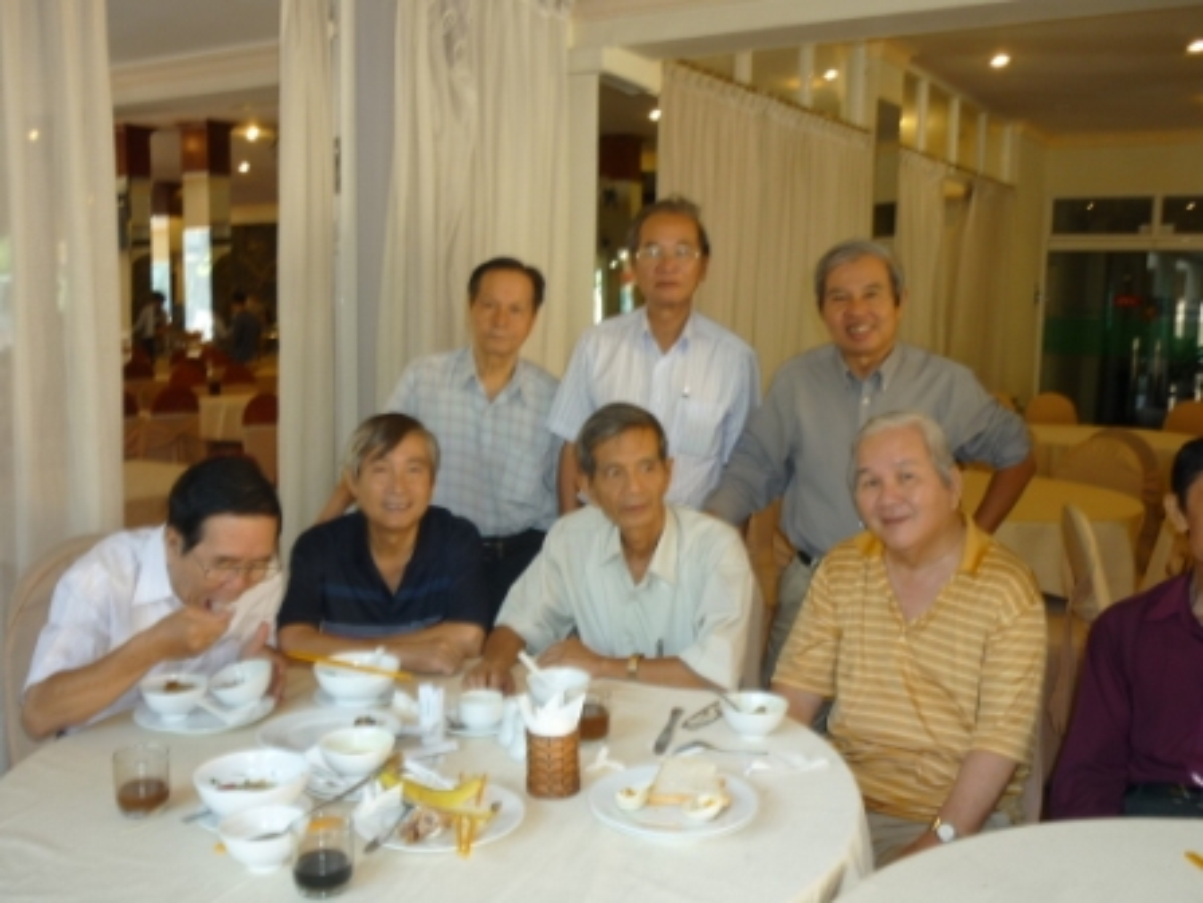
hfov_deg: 55.4
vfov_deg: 42.9
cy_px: 452
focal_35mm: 33
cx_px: 602
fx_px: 1147
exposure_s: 1/30
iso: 100
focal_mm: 5.5
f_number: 2.8
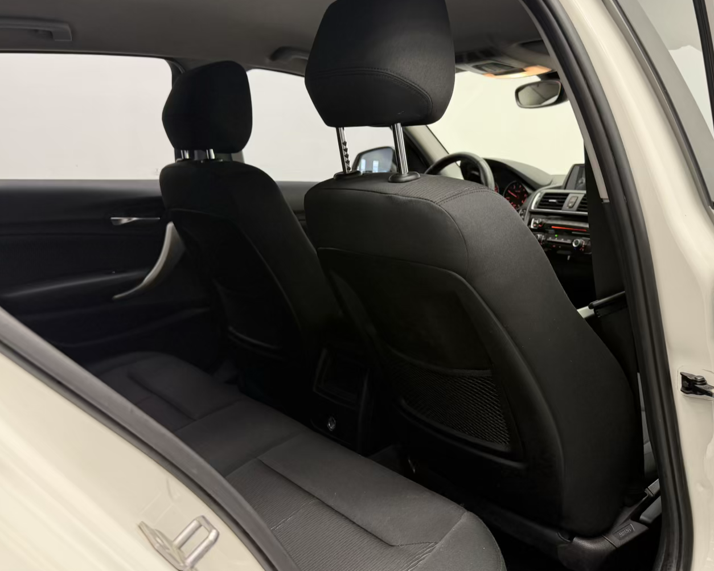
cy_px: 242
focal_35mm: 32
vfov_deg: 45.6
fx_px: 676
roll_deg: +0.7
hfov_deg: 55.5
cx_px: 406
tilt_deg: -9.4
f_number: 1.78
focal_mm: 6.76
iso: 160
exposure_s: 1/50
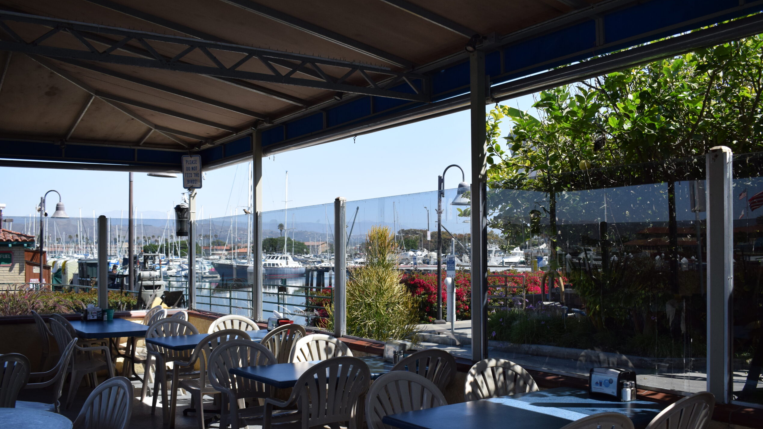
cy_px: 247
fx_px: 708
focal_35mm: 35
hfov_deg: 56.6
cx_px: 386
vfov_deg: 33.6
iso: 500
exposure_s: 1/1600
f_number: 6.3
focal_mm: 22
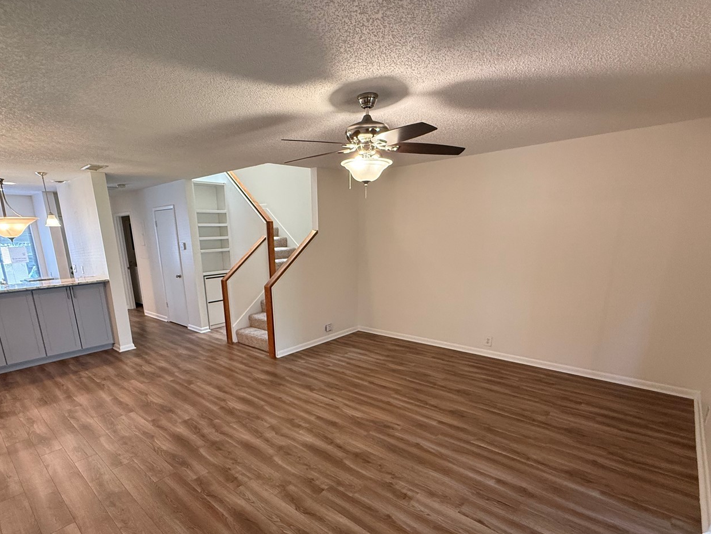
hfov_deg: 87.4
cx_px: 317
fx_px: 370
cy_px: 332
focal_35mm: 18
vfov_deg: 70.5
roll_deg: +1.2
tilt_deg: -15.4
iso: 400
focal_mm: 2.22
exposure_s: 1/60
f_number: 2.2
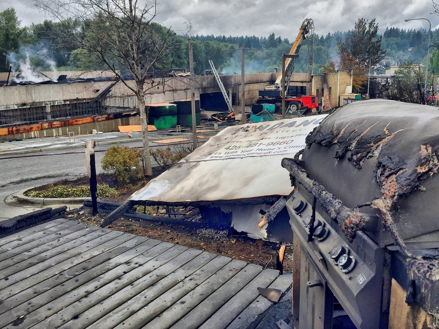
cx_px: 256
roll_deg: +0.7
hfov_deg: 53.7
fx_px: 431
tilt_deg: -11.5
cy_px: 155
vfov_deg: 41.8
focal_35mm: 34
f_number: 2.2
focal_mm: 4.15
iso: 32
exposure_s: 1/1014
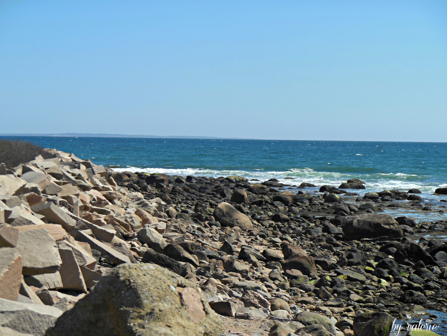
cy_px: 168
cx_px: 224
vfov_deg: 13.3
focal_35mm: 111
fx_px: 1433
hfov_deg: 17.7
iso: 125
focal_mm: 19.7
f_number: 4.8
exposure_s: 1/1250
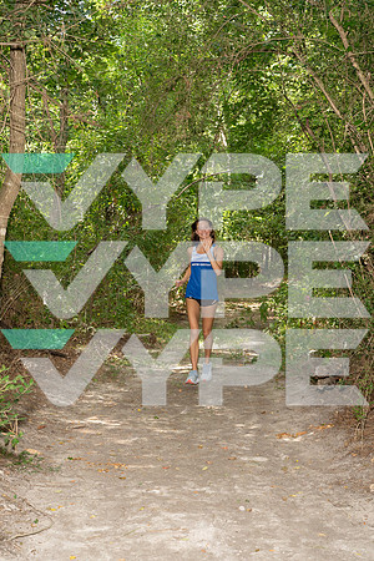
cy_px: 280
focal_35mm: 50
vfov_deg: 39.6
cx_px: 187
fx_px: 779
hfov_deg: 27.0
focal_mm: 50
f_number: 8
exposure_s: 1/250
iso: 800
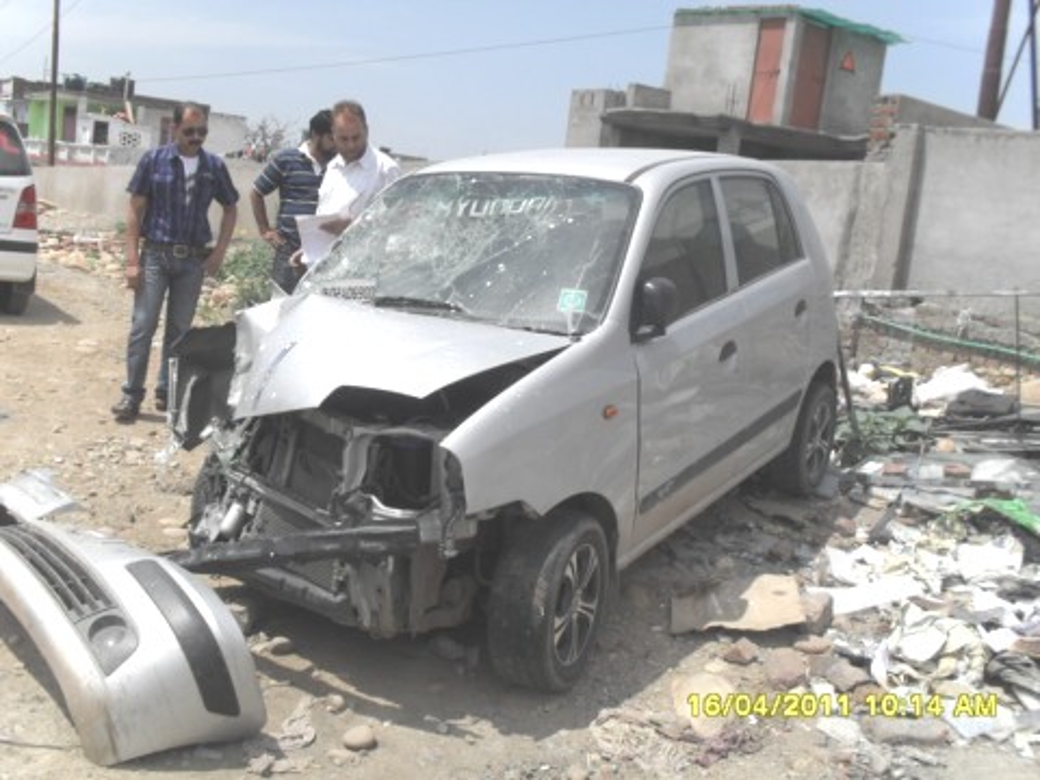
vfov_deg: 40.7
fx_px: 1052
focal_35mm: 35
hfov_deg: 52.6
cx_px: 520
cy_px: 390
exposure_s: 1/350
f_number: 8.4
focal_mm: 6.3
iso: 100
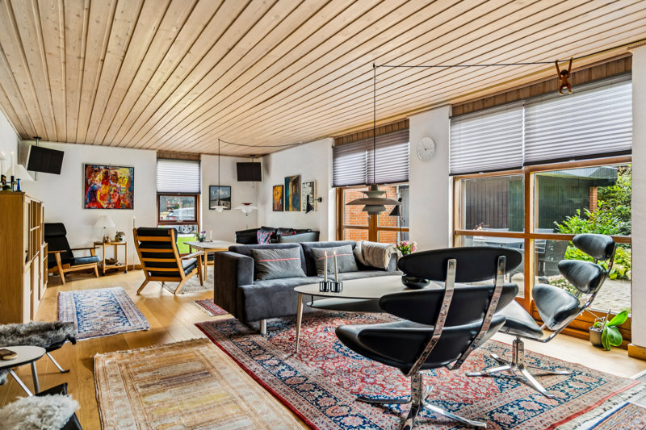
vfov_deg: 59.5
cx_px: 323
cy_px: 215
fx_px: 377
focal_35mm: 21
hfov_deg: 81.2
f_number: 4.5
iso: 400
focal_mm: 21
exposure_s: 1/40
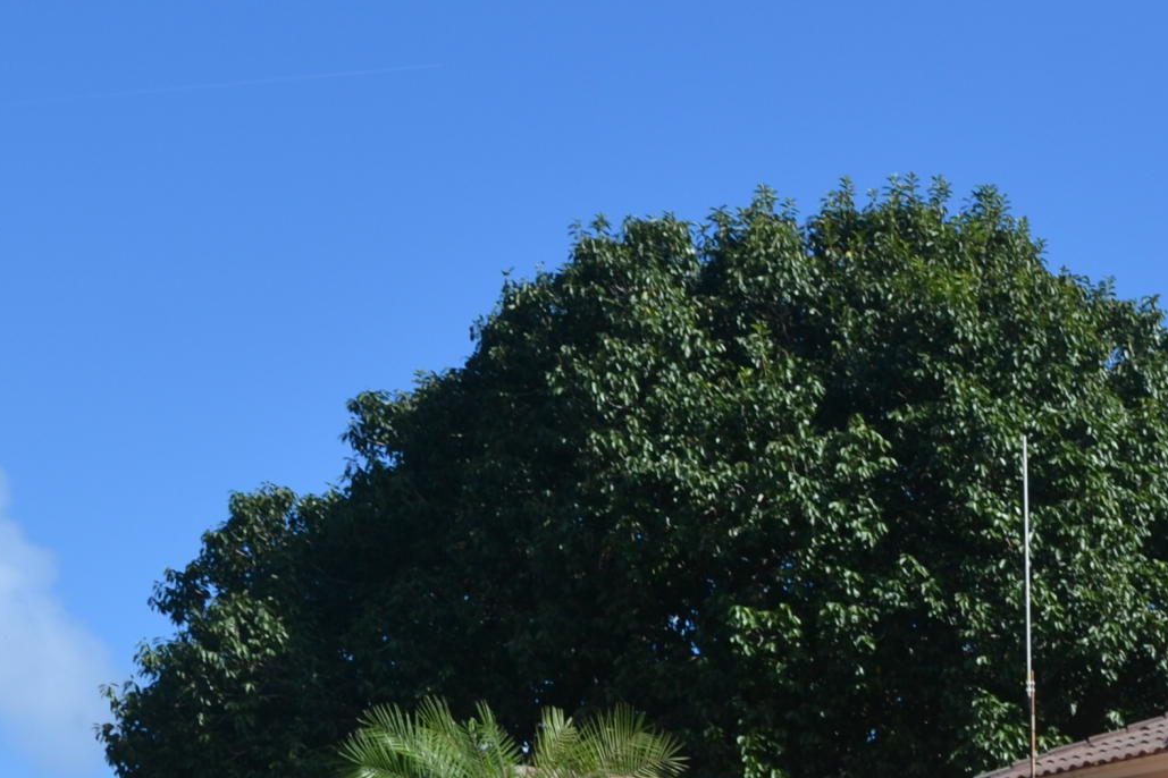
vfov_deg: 12.6
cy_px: 1050
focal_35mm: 105
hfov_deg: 19.1
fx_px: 3406
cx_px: 1059
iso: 100
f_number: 8
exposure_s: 1/250
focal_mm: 24
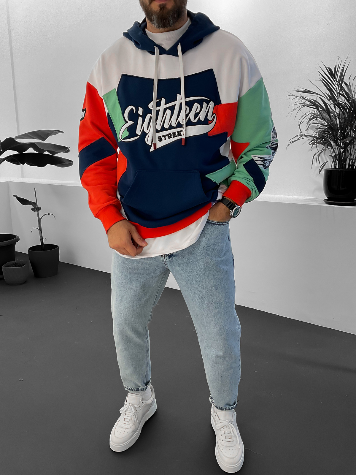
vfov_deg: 61.7
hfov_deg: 48.2
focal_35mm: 29
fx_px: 398
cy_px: 238
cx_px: 178
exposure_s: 1/50
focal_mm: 3
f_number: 1.8
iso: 40
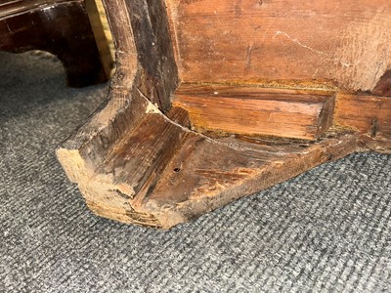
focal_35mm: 26
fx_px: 294
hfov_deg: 67.3
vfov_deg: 53.1
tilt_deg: -37.5
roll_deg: +7.4
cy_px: 146
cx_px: 196
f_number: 1.5
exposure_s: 1/26
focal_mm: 5.7
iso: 64
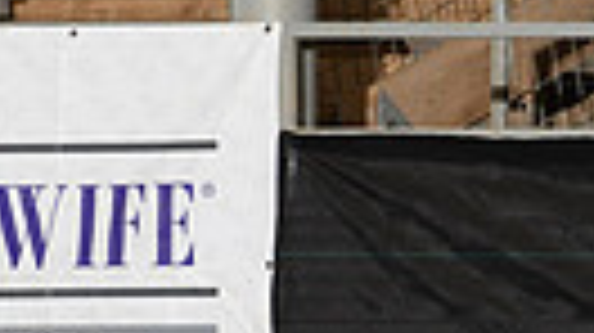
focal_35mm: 968
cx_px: 1287
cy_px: 583
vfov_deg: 1.3
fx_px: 15234
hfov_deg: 2.2
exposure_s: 1/250
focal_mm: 210
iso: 800
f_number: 6.3
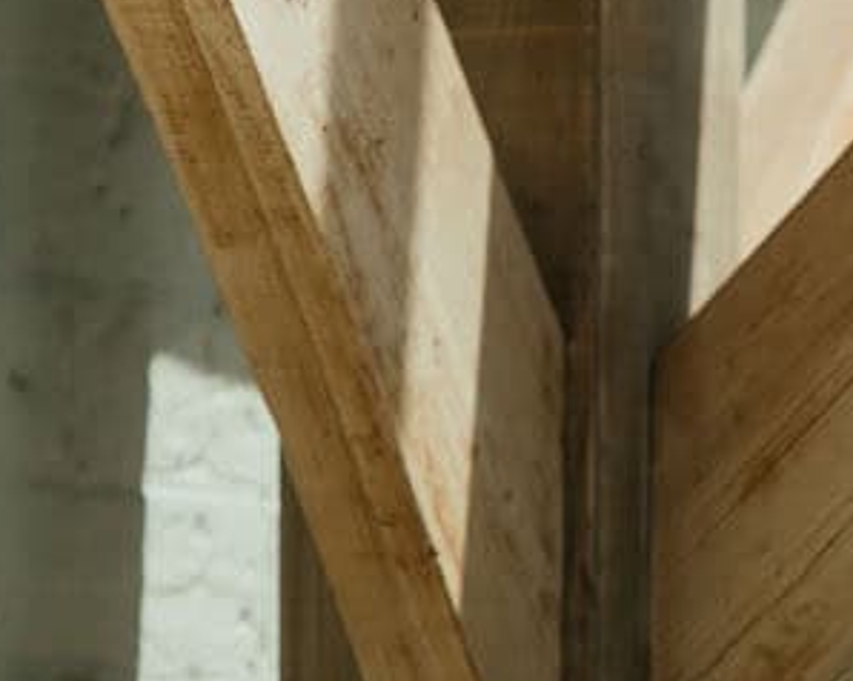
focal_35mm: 242
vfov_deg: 6.2
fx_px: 6105
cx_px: 1380
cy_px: 1488
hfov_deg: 7.8
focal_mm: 50
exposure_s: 1/2500
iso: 160
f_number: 2.8
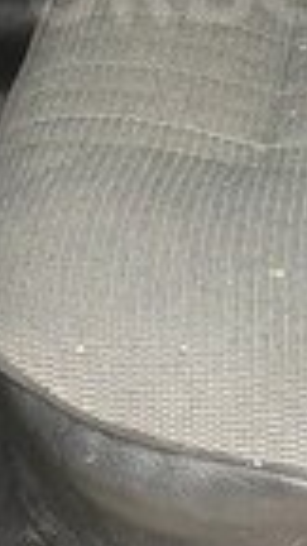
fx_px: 1577
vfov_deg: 19.0
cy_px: -19
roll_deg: +4.8
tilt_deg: -34.6
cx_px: 246
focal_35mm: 109
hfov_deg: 11.1
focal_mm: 4.15
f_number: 2.2
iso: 64
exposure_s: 1/33
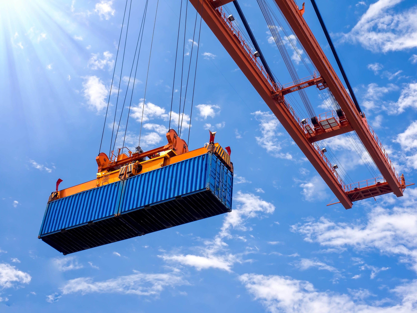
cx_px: 208
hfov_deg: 38.2
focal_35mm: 50
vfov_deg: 29.1
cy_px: 156
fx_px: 602
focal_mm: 25
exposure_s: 1/160
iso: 200
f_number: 8
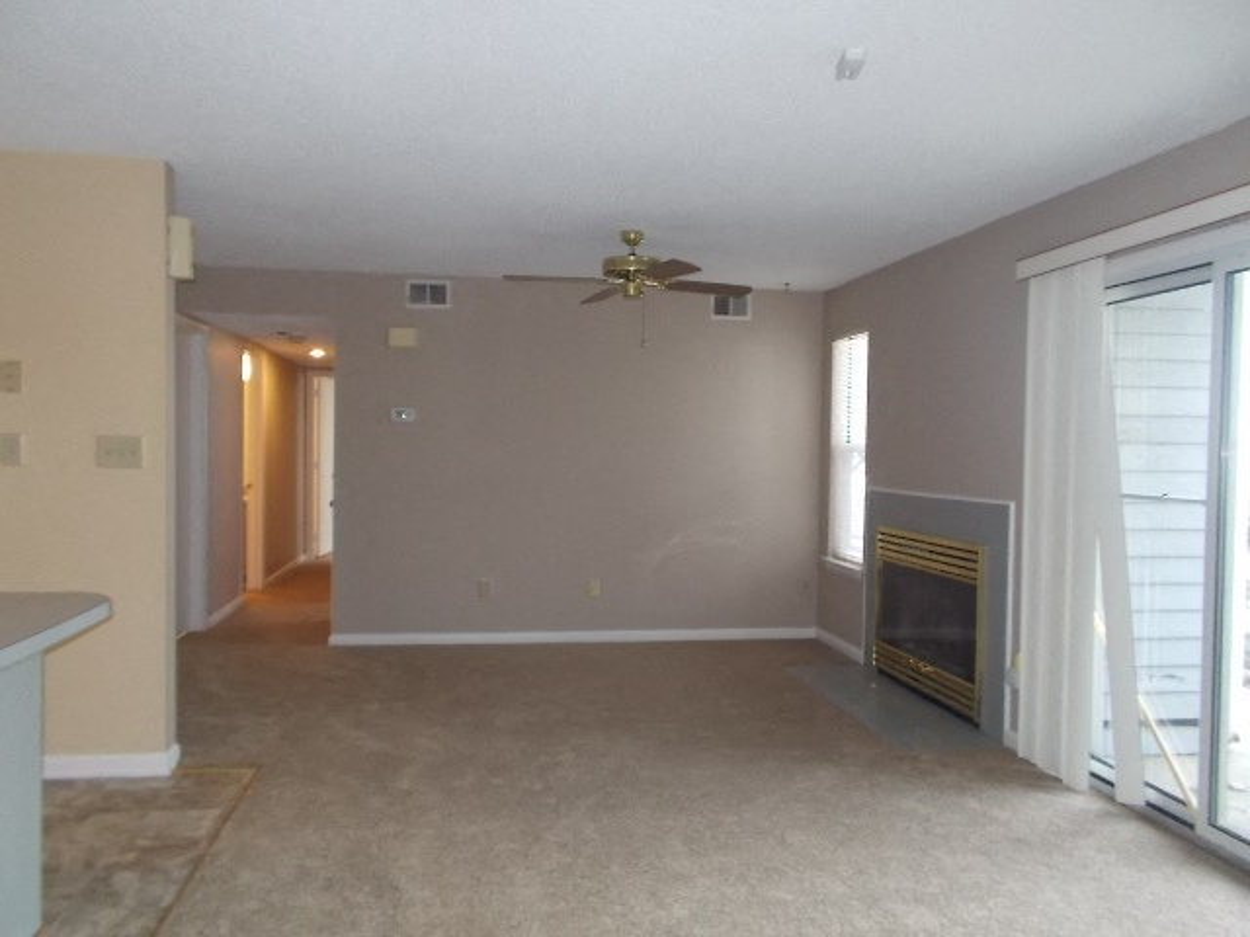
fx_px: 939
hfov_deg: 67.3
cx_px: 625
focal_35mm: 26
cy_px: 468
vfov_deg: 53.1
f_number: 3.2
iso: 200
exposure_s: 1/25
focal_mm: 4.6
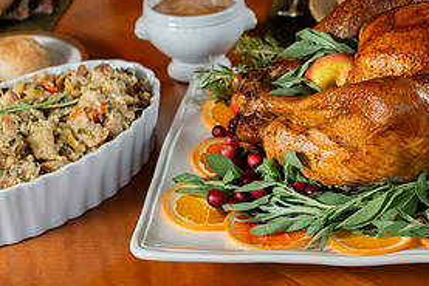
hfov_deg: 18.9
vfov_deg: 13.1
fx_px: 1252
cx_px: 424
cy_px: 141
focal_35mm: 105
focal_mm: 50
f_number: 4.5
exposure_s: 1/250
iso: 200
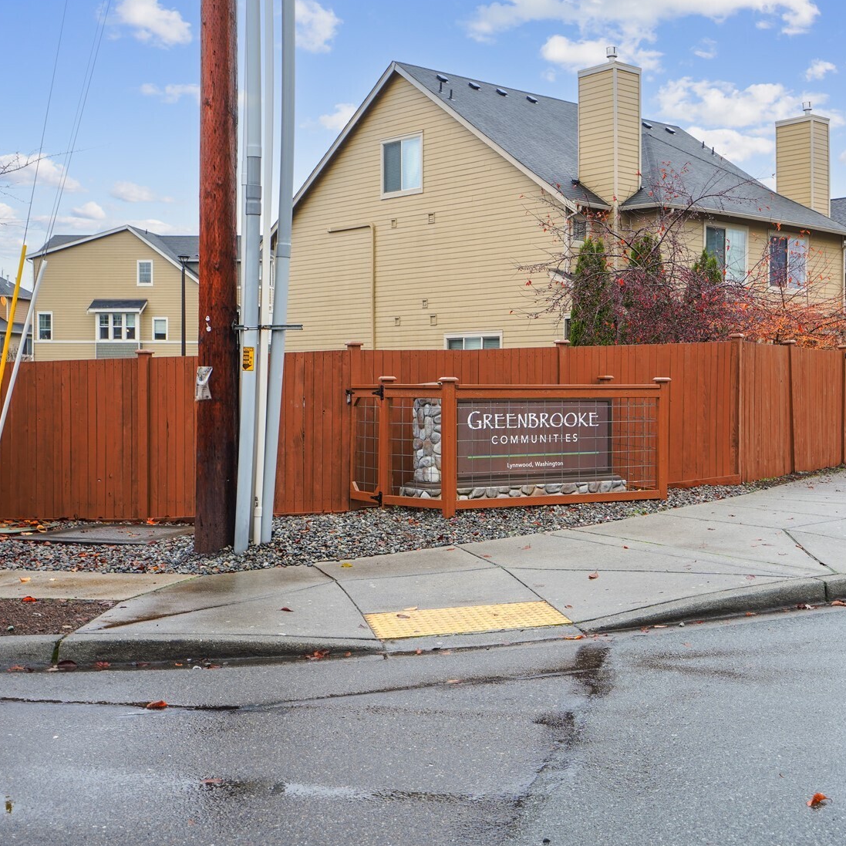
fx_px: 1272
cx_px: 534
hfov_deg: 36.6
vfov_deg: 36.8
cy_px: 425
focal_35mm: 46
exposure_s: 1/13
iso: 250
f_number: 13
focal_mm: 35
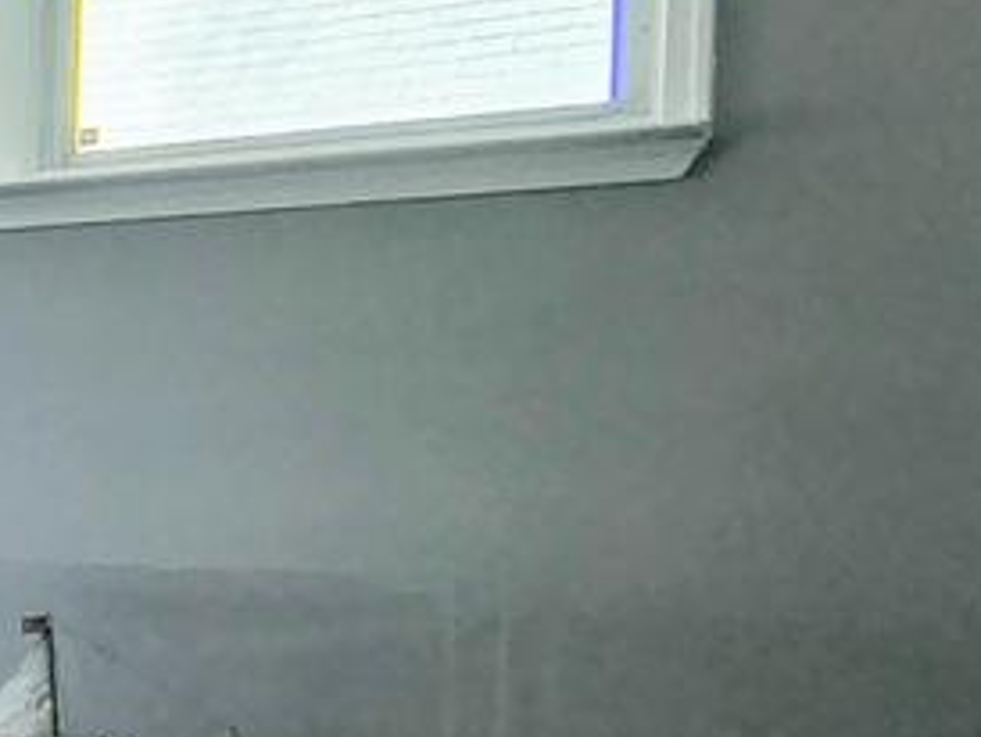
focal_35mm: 63
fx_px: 1787
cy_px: 569
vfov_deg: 23.0
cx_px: -1292
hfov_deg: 16.0
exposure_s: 1/120
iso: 459
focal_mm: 2.13
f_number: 2.2
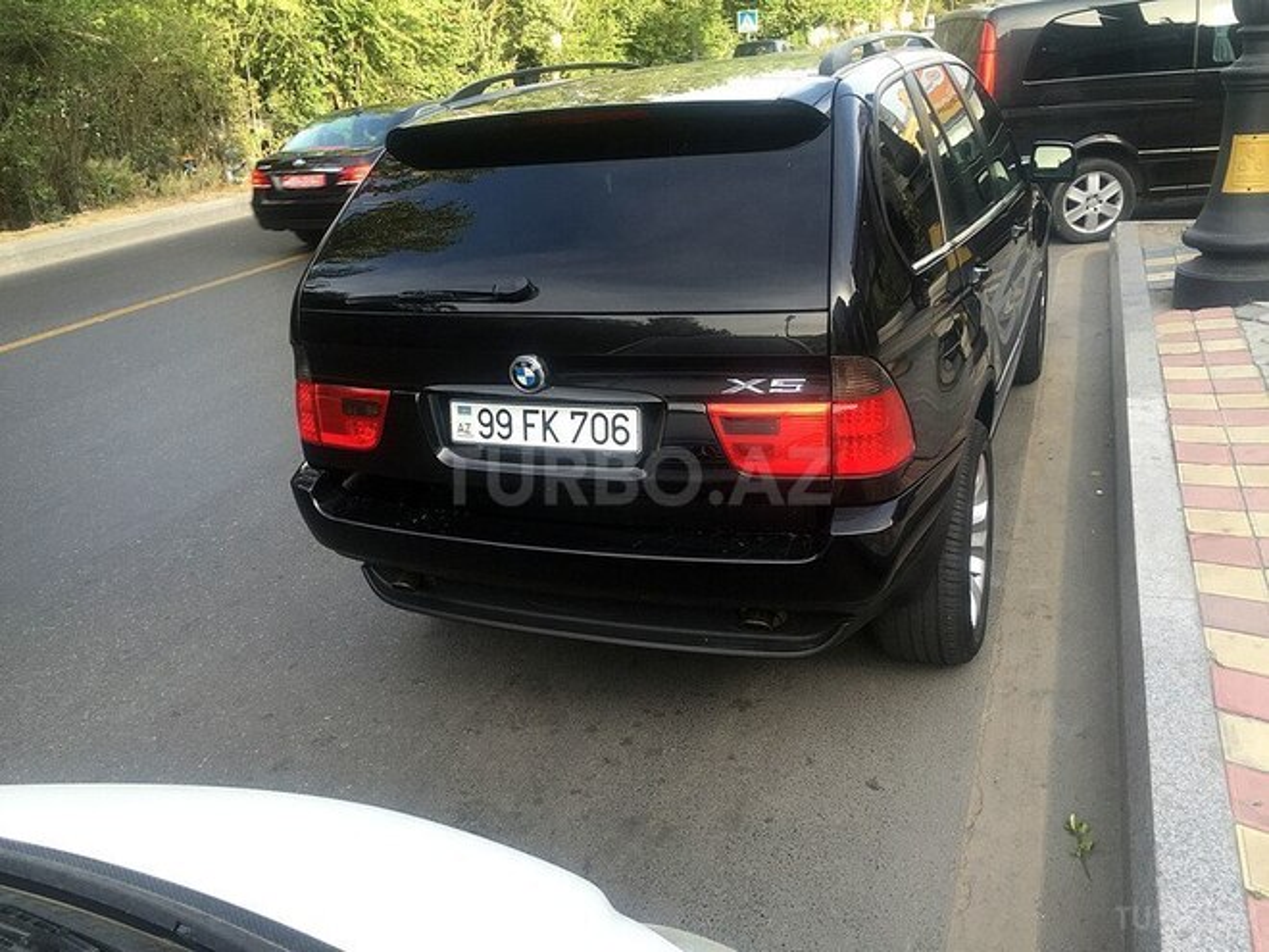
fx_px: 1063
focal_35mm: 29
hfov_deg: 61.7
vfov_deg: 48.2
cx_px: 634
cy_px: 476
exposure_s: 1/113
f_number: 2.2
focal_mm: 4.15
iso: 32
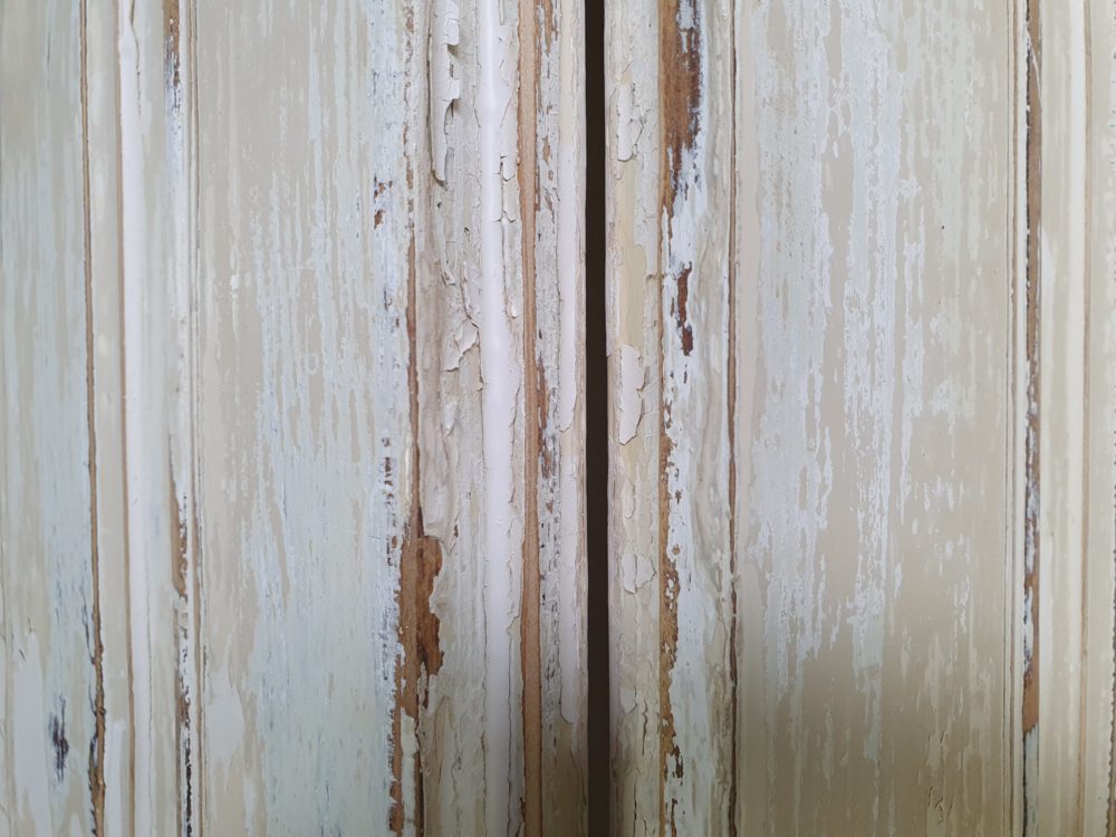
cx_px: 558
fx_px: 838
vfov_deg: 53.1
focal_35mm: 26
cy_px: 418
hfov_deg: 67.3
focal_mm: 4.32
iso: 160
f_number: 2.4
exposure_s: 1/100
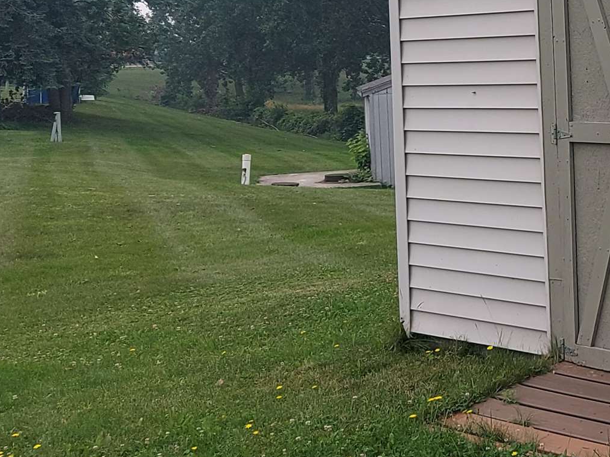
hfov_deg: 22.8
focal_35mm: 76
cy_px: 51
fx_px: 1339
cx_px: 796
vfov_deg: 19.1
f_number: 2
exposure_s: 1/892
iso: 50
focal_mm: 4.6
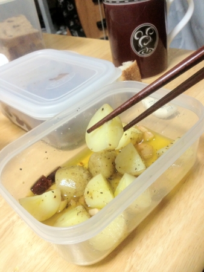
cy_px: 136
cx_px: 102
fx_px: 275
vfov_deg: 52.6
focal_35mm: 35
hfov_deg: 40.7
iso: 320
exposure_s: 1/20
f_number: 2.4
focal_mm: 4.28
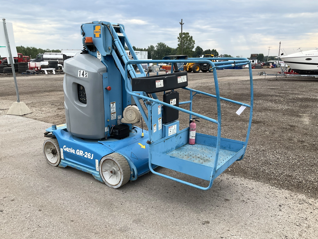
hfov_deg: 61.7
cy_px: 120
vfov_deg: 48.2
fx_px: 266
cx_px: 159
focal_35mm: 29
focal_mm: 3
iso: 25
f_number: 1.8
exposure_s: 1/770
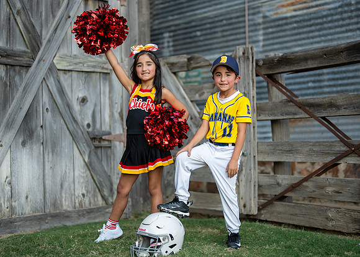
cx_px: 179
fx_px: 597
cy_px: 126
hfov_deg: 33.6
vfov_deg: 24.3
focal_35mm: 58
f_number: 1.2
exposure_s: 1/2000
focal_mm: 50
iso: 125
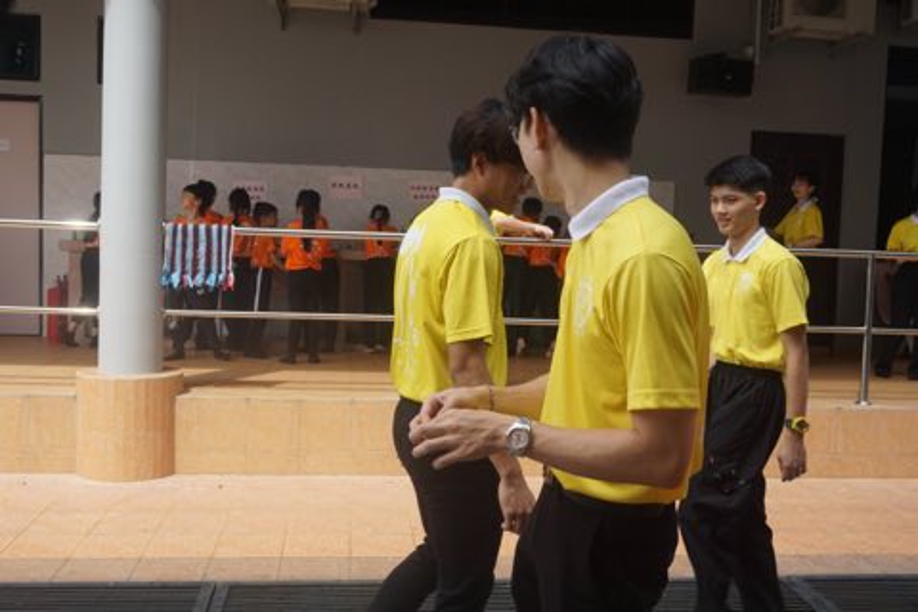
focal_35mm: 36
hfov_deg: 53.1
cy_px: 306
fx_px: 918
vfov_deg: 36.9
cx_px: 459
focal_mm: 24
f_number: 5.6
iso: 100
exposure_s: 1/200
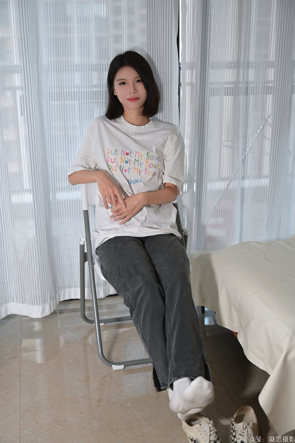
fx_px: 541
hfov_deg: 30.5
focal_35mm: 44
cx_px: 148
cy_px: 222
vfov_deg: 44.5
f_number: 2.2
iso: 720
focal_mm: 44
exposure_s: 1/100
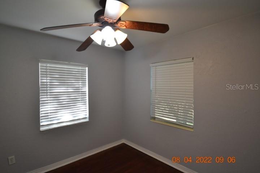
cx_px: 130
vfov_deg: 69.7
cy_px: 86
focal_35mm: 17
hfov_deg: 92.4
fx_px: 125
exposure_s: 1/80
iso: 400
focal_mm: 11.5
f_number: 4.5
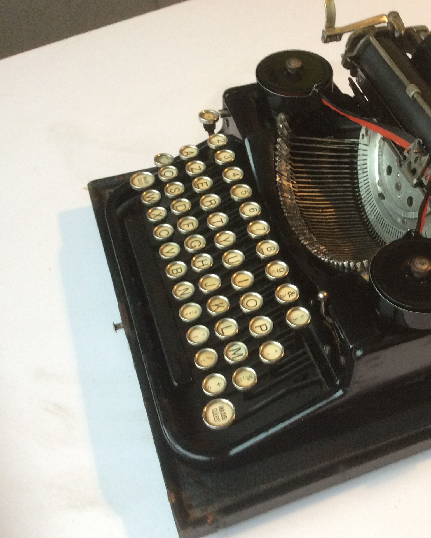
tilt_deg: -51.1
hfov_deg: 34.8
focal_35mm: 42
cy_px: 269
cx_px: 327
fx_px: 670
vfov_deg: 43.8
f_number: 2.4
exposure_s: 1/25
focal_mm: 3.3
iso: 125
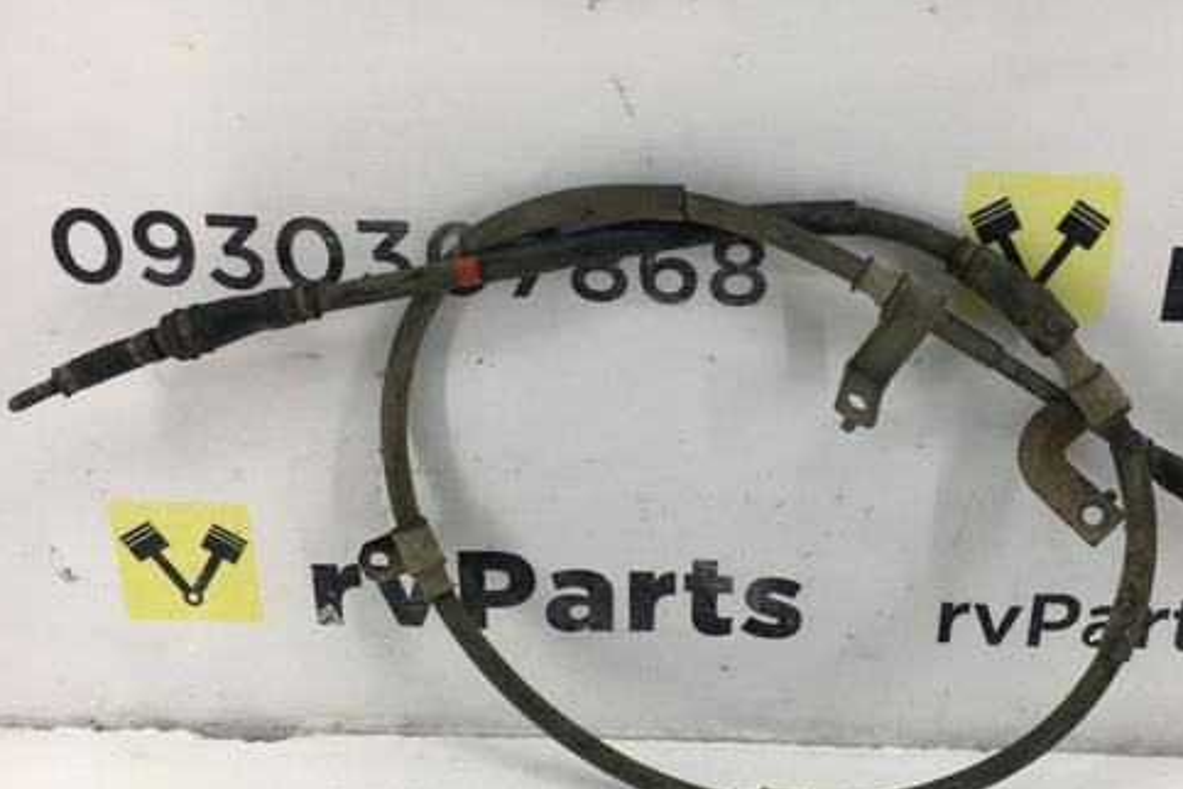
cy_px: 485
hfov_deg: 47.9
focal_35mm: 40
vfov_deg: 33.3
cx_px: 757
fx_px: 1314
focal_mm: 4.15
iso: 40
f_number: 2.2
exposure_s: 1/100
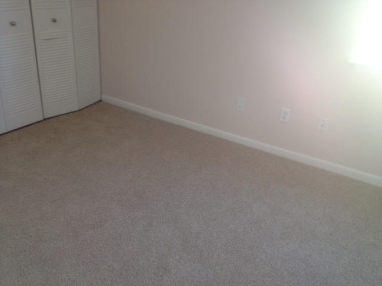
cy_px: 143
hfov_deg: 52.6
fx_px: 386
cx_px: 191
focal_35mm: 35
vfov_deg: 40.7
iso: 50
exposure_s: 1/24
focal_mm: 4.28
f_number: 2.4
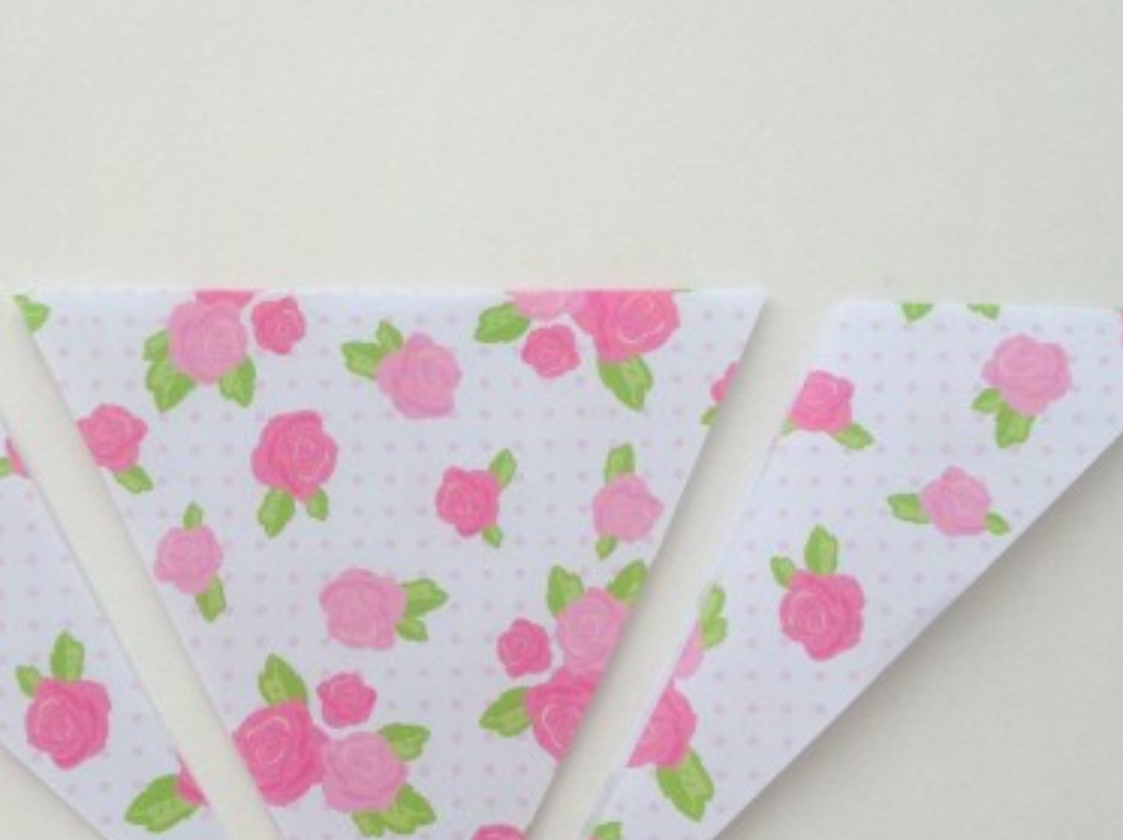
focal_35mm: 61
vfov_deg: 23.9
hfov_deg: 31.5
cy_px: 507
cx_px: 397
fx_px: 1977
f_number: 2.4
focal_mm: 4.28
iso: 100
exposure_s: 1/120
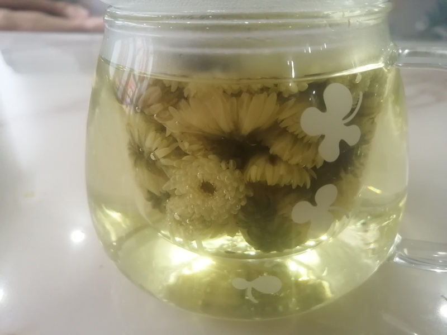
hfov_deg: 65.3
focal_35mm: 27
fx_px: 349
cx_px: 224
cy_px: 168
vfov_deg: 51.4
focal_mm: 3.62
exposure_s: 1/33.3
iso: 125
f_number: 1.8
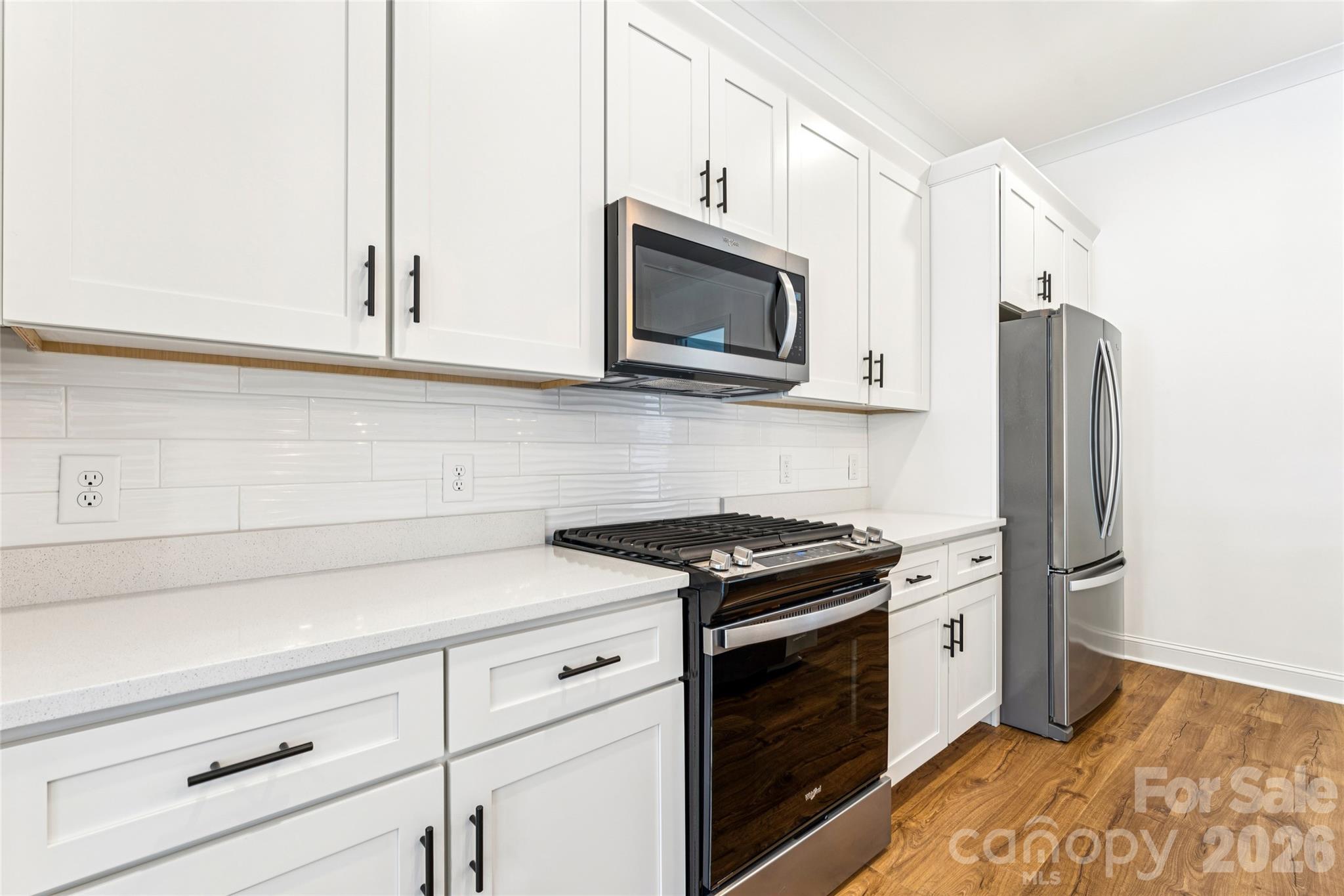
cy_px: 448
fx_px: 605
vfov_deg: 73.1
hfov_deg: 96.0
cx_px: 672
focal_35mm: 16
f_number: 9
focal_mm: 16.2
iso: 100
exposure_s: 1/3.33
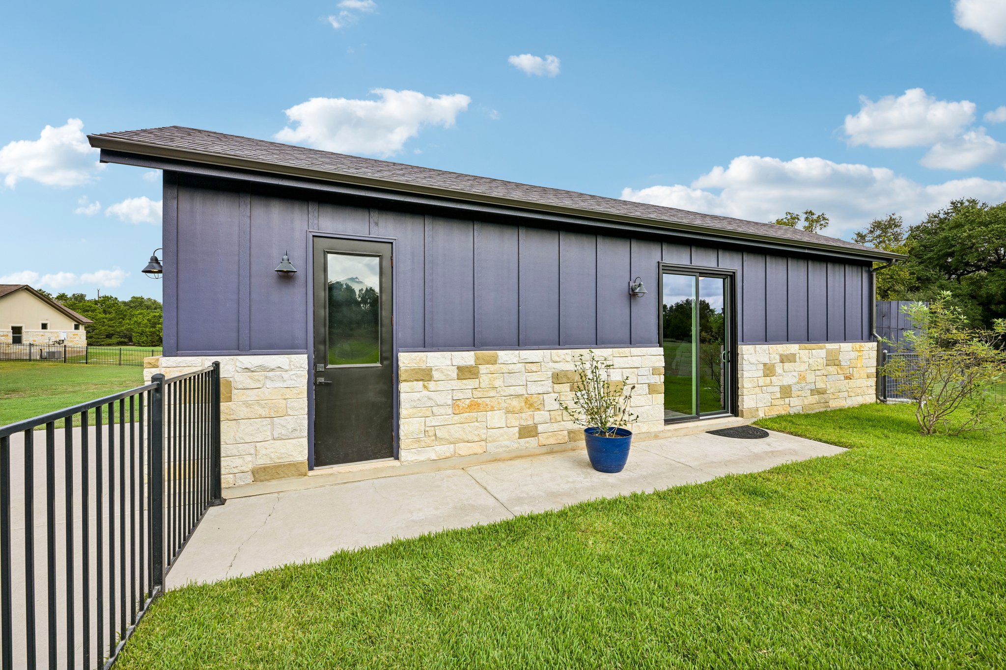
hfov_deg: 100.4
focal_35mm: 15
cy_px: 335
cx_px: 503
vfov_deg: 77.3
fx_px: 419
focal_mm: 15
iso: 100
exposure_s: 1/250
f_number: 8
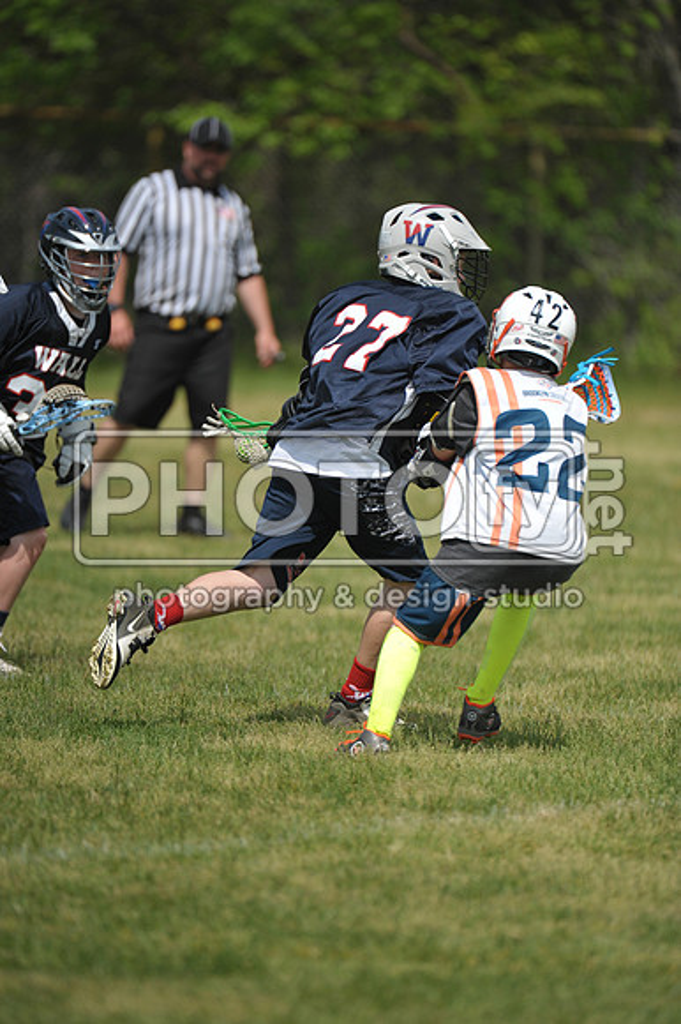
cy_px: 512
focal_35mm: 380
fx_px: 10795
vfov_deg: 5.4
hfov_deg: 3.6
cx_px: 340
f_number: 4
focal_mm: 380
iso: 640
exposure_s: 1/5000
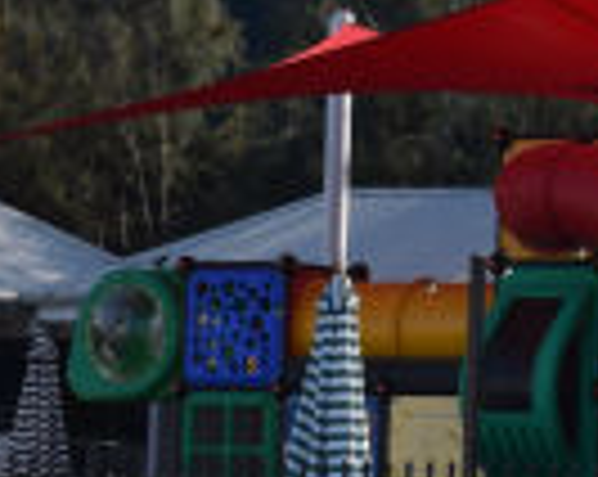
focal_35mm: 199
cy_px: 140
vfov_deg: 7.7
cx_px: 1169
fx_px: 3517
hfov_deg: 9.2
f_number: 9
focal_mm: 28
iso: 100
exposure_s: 1/200
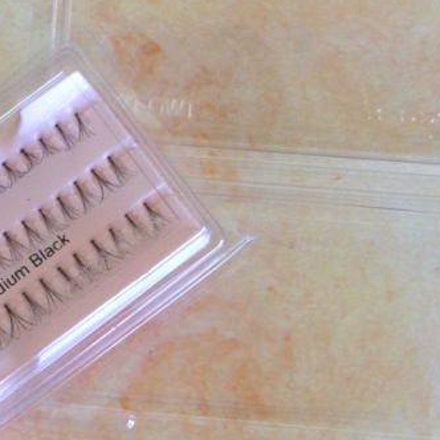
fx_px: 935
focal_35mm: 65
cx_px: 129
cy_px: 195
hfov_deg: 26.3
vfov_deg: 26.5
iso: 100
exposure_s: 1/20
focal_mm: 4.12
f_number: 2.4
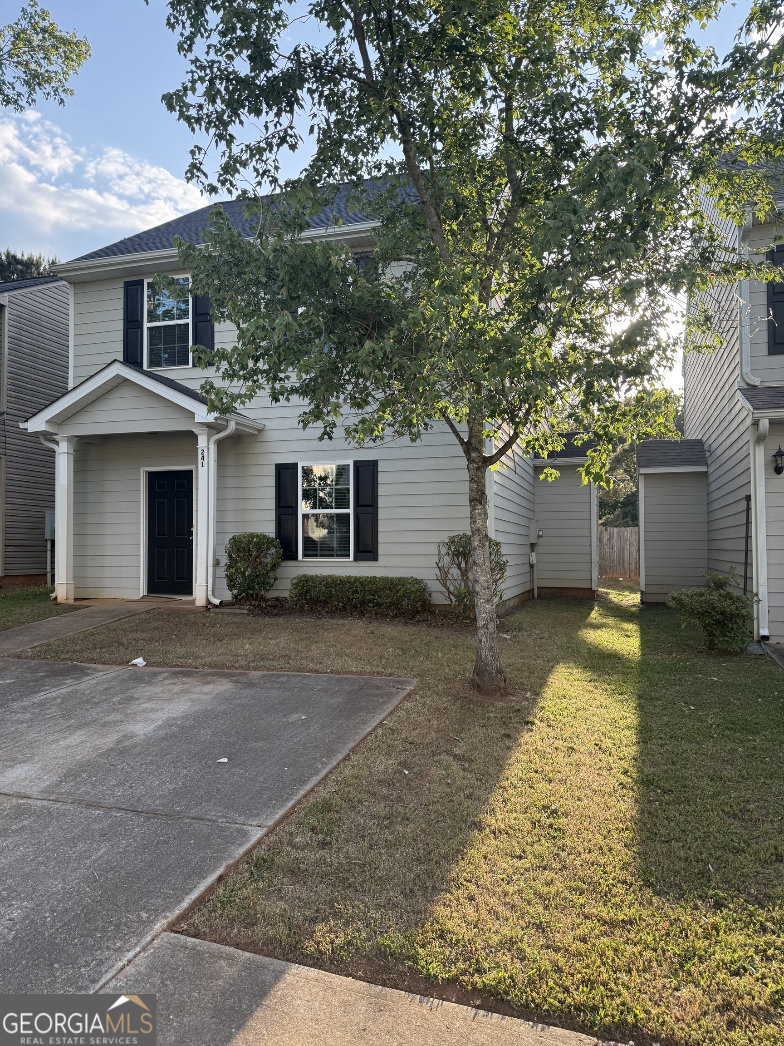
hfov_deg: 56.8
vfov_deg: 71.6
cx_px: 392
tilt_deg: +2.7
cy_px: 523
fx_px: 725
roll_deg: +0.0
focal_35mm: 24
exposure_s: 1/955
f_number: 1.78
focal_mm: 6.76
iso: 100
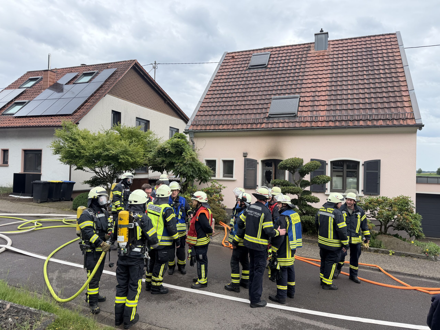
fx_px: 305
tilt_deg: -0.1
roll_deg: -1.7
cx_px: 220
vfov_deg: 56.8
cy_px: 165
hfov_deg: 71.6
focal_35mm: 24
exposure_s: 1/1271
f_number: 1.78
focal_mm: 6.76
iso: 100
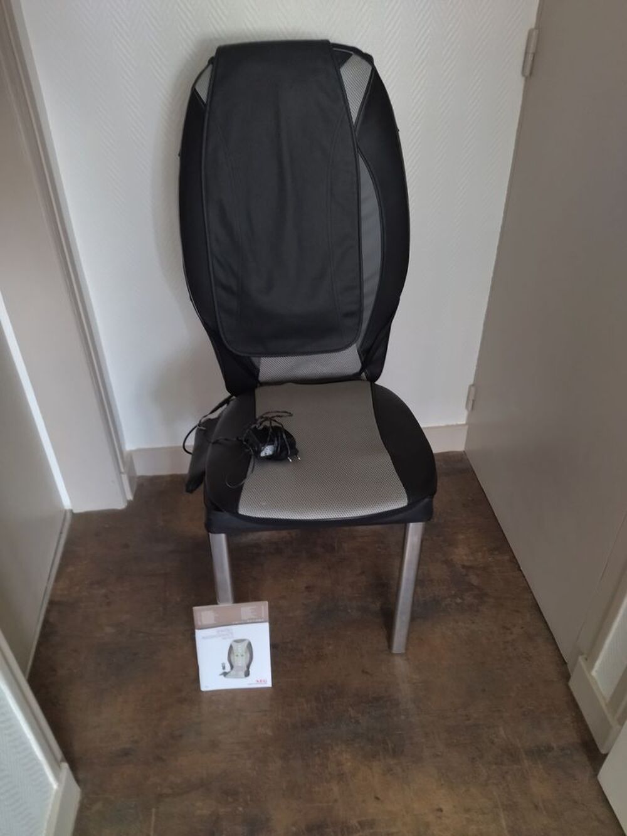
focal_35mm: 27
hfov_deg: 51.4
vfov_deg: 65.3
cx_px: 314
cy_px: 418
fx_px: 652
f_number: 1.79
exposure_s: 1/17
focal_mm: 4.74
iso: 303
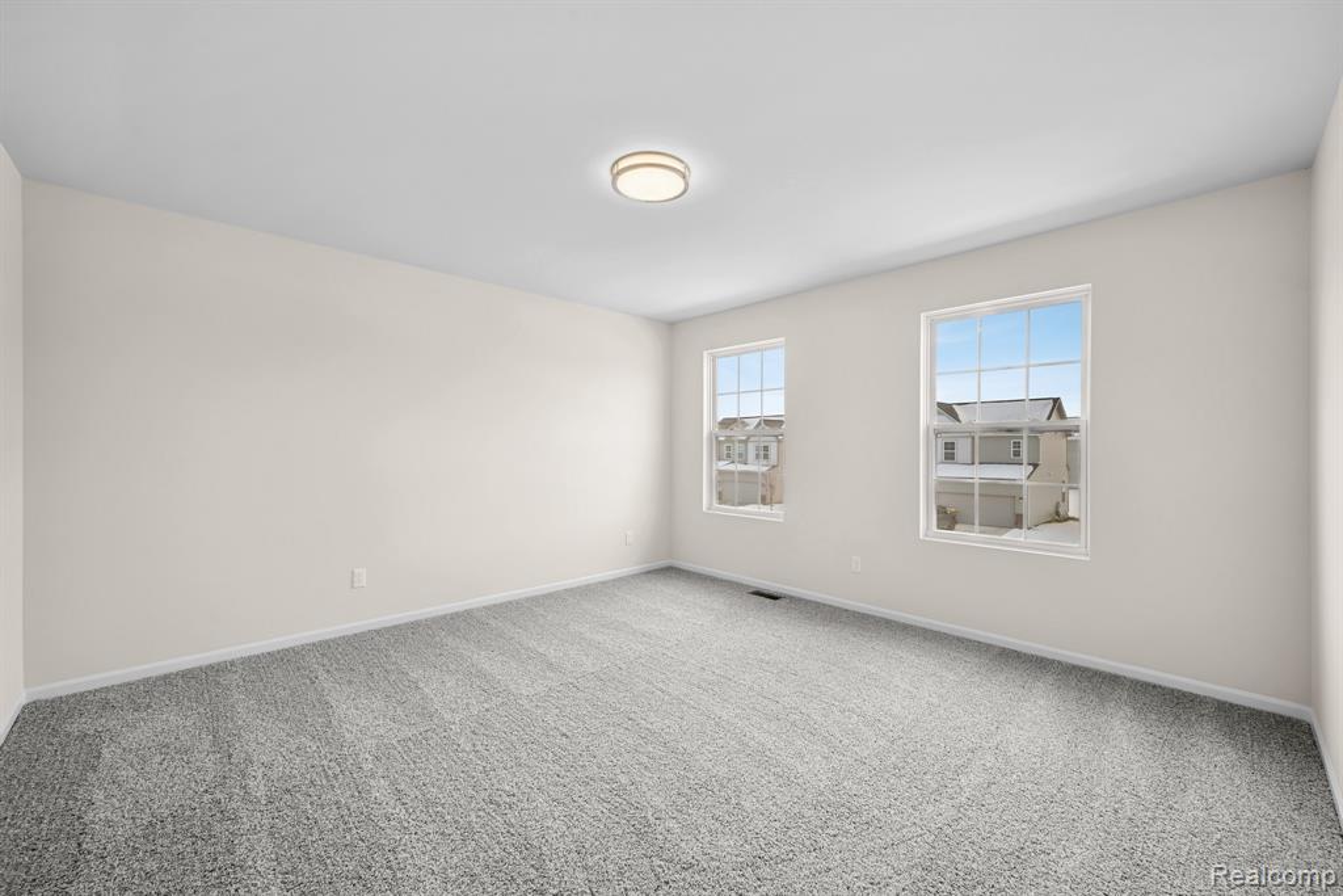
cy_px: 448
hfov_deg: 104.2
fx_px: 522
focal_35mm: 14
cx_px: 672
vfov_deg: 81.2
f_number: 9
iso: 100
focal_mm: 14
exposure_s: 1/2.5
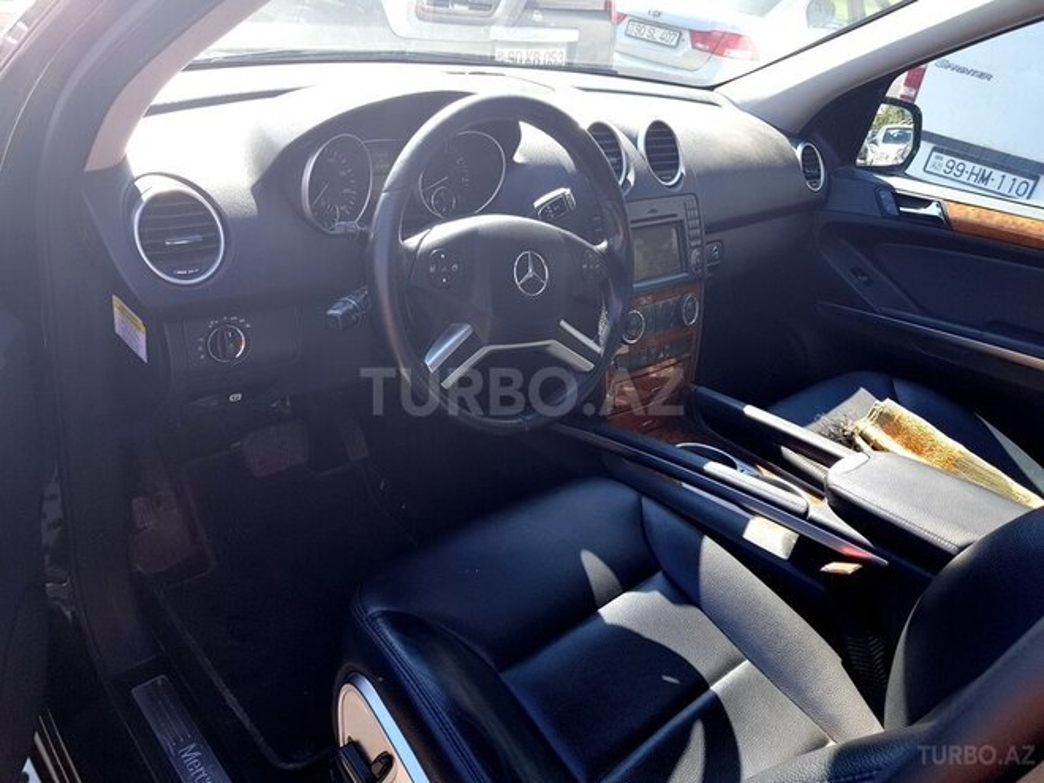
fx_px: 784
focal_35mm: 26
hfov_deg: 67.3
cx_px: 522
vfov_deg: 53.1
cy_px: 392
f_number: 1.7
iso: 40
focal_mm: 4.2
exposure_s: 1/402
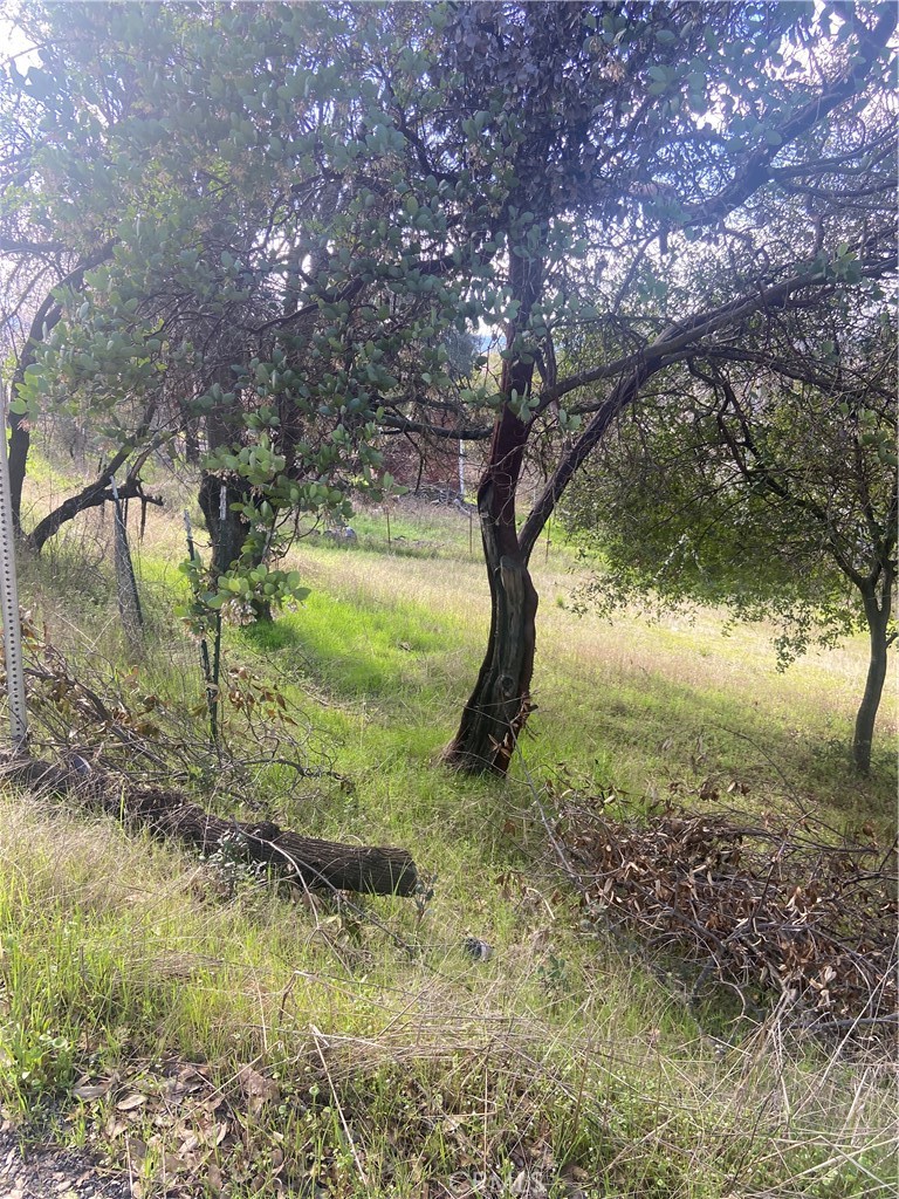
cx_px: 450
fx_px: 900
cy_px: 600
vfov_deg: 67.3
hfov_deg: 53.1
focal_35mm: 26
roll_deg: -3.0
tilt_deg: -13.2
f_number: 1.8
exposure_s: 1/152
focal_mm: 4.25
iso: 32
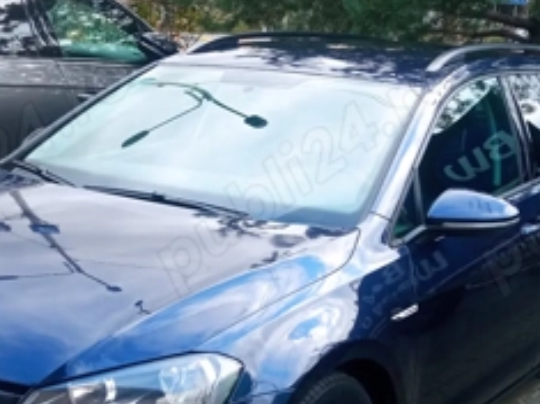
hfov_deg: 27.8
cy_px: 195
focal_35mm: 69
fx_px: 1076
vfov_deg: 21.3
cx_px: 142
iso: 185
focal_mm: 3.79
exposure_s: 1/100
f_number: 2.2
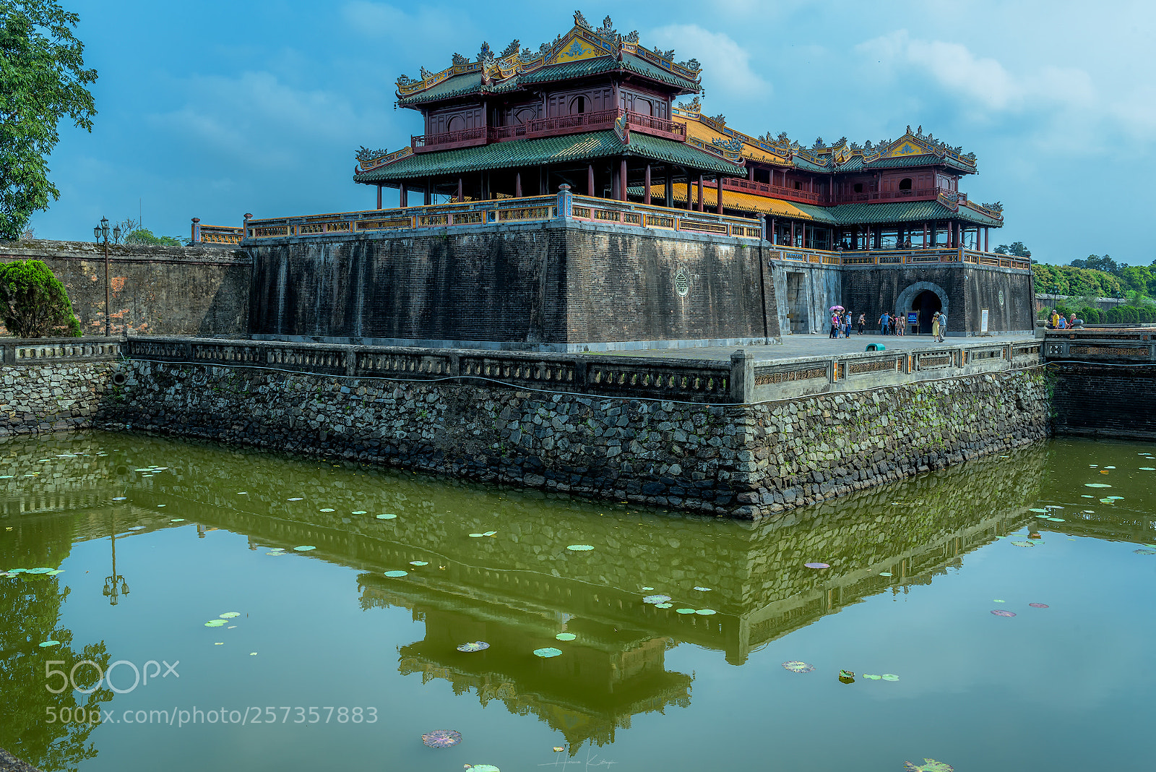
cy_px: 386
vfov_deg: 41.1
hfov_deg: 58.7
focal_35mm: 32
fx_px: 1028
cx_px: 578
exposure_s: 1/160
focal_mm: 32
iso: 200
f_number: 11
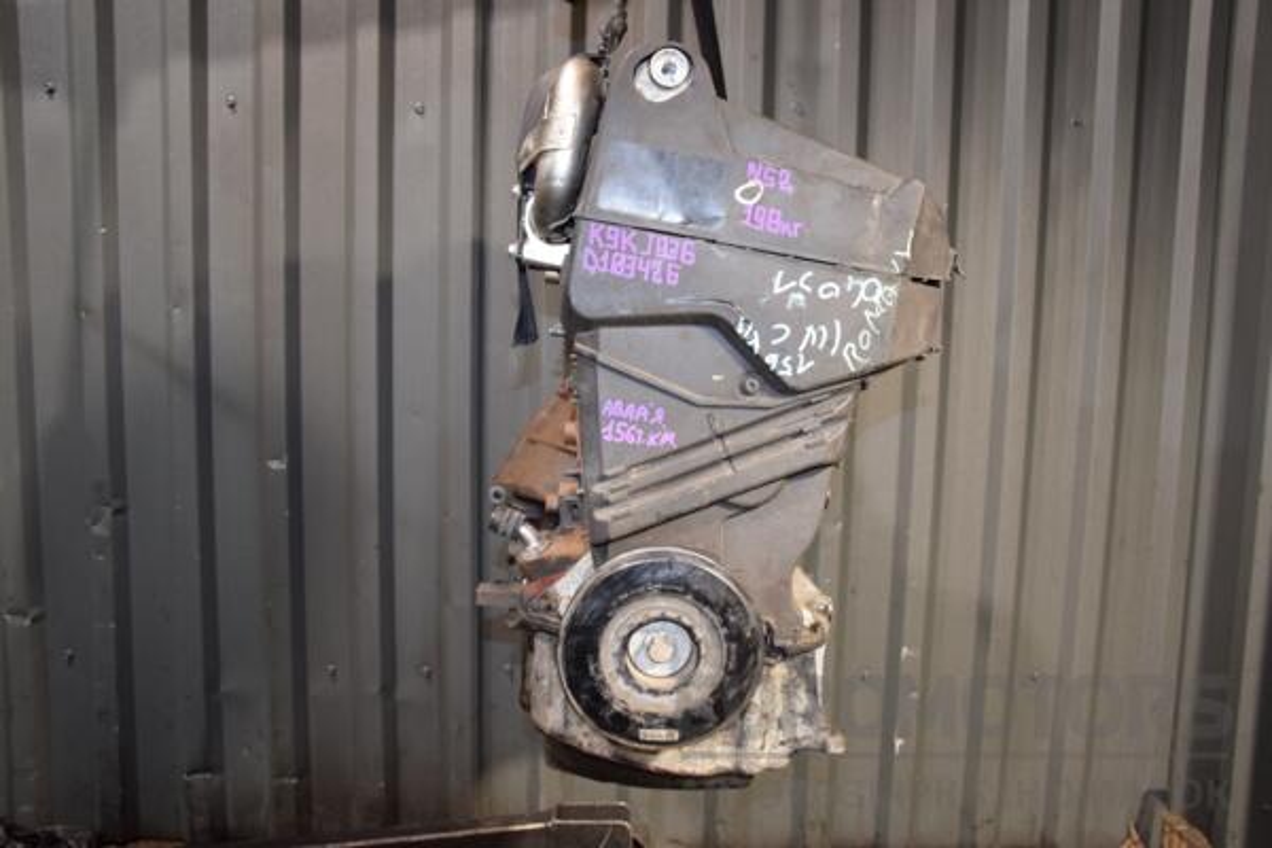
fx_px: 954
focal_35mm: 27
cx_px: 636
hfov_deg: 67.4
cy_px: 424
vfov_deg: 47.9
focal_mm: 18
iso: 800
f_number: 5
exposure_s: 1/60
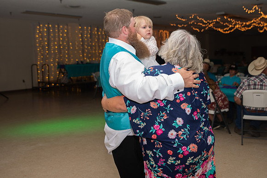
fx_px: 309
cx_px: 134
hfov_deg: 46.8
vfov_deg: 32.1
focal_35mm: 42
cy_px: 72
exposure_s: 1/125
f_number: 3.5
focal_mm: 35
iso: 800
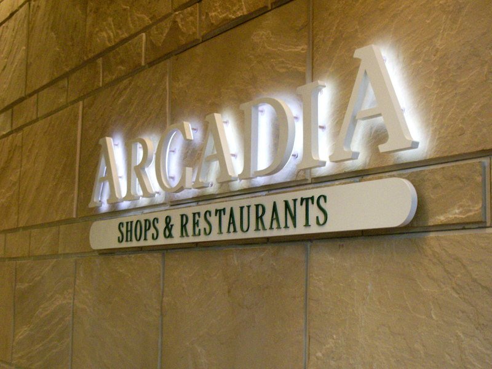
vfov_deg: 29.1
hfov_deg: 38.2
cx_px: 246
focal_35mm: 50
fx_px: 711
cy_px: 184
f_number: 3.1
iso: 320
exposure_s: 1/20
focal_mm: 8.2
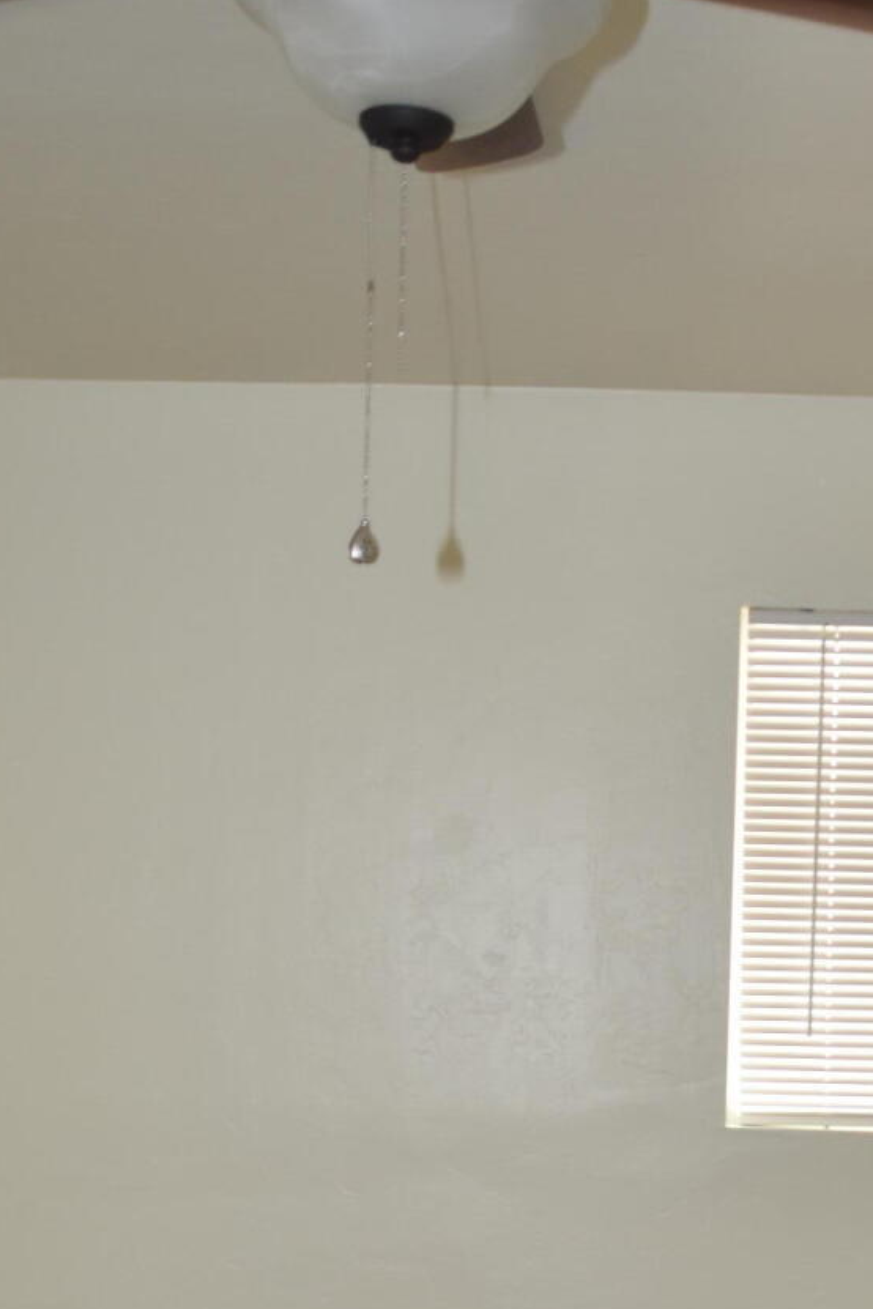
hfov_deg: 20.9
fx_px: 2364
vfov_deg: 29.7
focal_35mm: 65
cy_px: 1169
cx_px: 527
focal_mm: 18
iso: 640
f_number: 4
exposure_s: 1/60
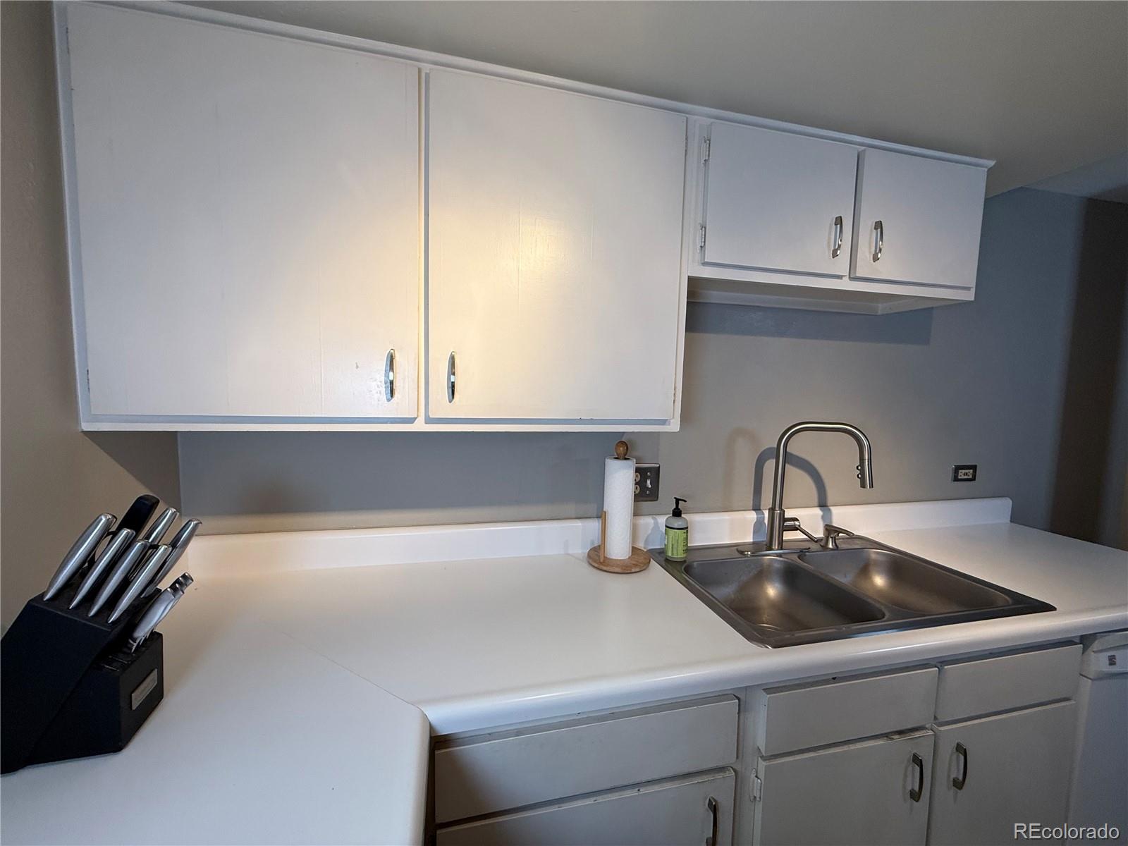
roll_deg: -0.9
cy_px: 423
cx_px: 564
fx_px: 456
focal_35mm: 14
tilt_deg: -4.1
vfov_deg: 85.7
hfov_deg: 102.1
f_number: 2.2
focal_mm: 2.22
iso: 80
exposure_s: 1/120
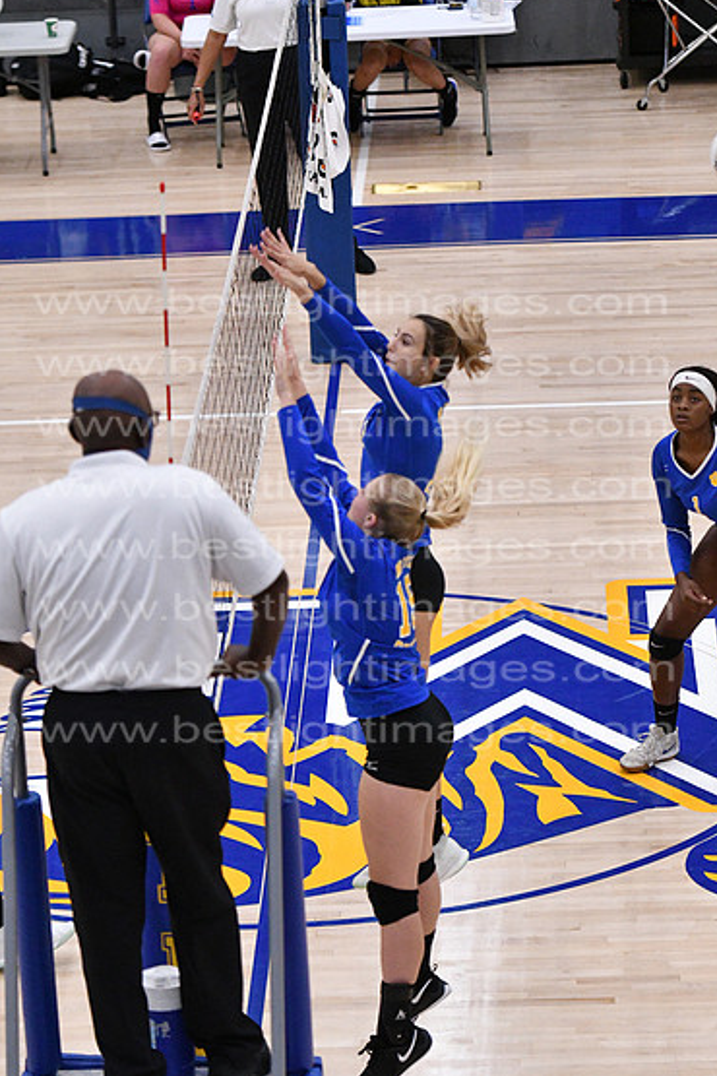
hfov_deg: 8.6
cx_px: 356
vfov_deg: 12.8
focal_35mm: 160
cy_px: 520
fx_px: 4780
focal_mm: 102
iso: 6400
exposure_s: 1/1250
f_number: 3.2
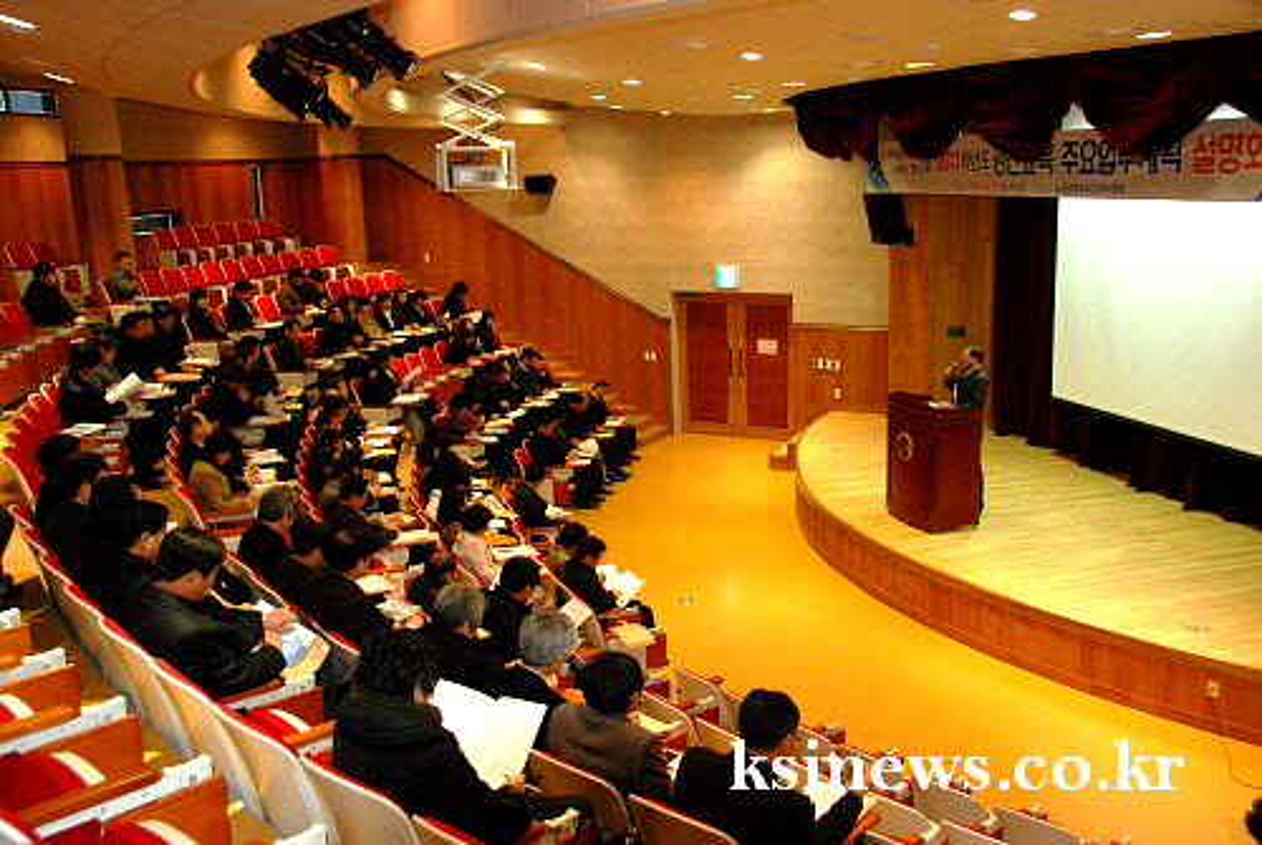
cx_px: 631
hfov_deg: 57.2
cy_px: 422
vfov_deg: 40.1
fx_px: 1159
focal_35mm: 33
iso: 400
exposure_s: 1/60
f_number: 4
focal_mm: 22
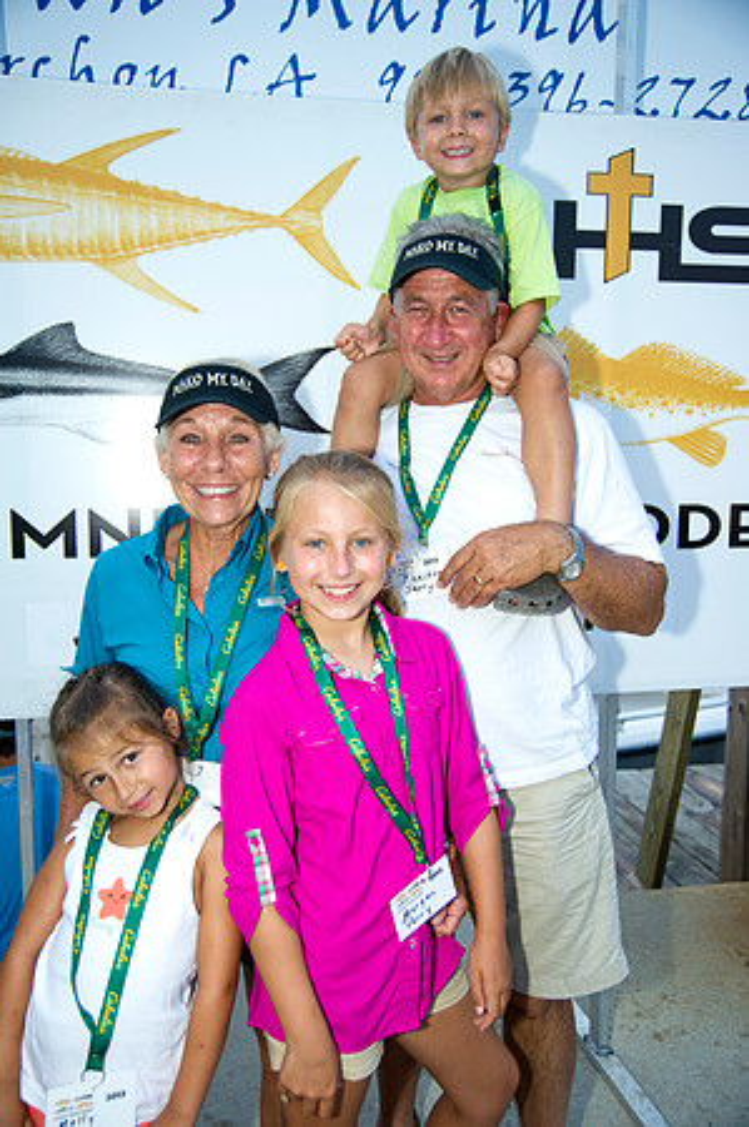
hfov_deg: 38.8
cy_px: 564
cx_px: 374
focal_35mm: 34
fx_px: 1063
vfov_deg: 55.8
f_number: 4.5
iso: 320
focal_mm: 34
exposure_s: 1/80
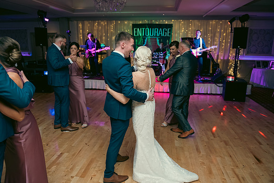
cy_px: 92
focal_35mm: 25
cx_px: 137
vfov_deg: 50.5
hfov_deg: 70.6
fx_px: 194
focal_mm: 24
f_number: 3.5
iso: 800
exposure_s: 1/160
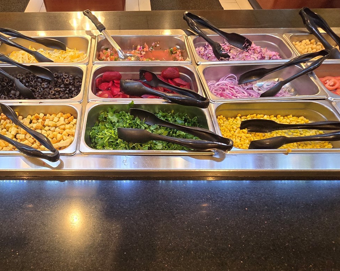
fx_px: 211
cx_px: 116
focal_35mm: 21
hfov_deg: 75.4
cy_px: 165
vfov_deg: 64.8
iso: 640
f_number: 2.2
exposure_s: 1/60
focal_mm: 2.2
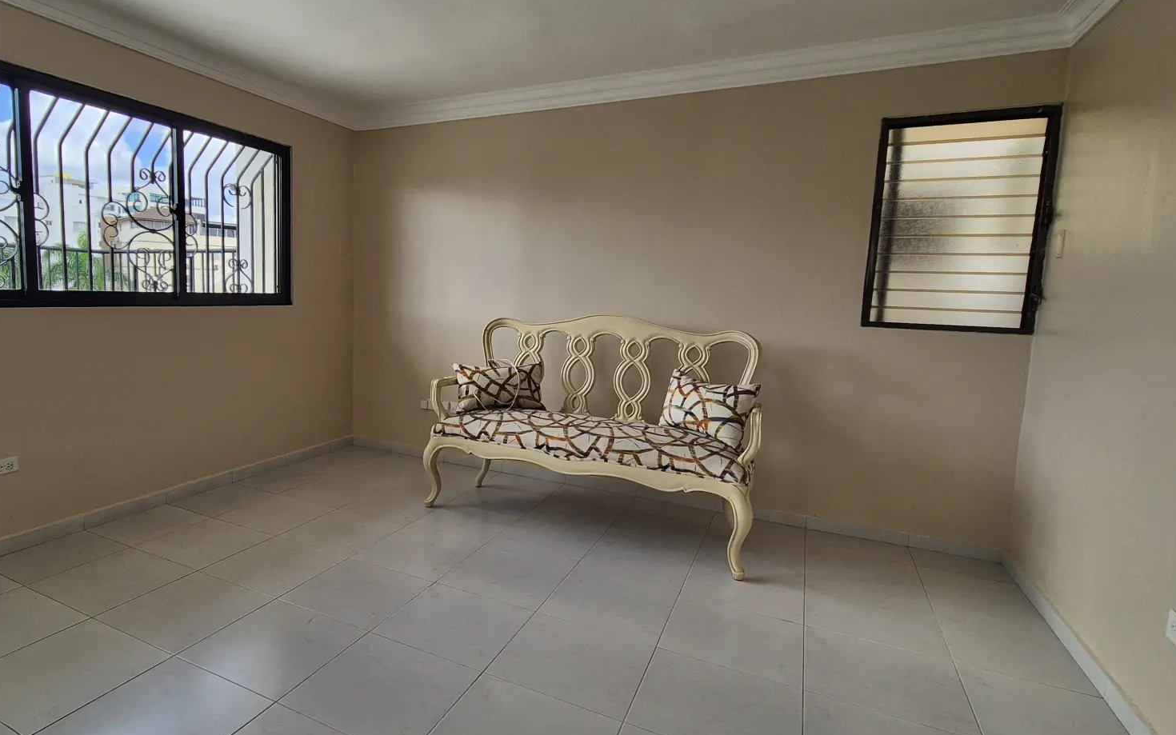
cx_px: 456
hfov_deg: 89.6
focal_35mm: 18
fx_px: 577
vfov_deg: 65.0
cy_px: 369
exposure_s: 1/120
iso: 64
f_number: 2.2
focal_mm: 2.2
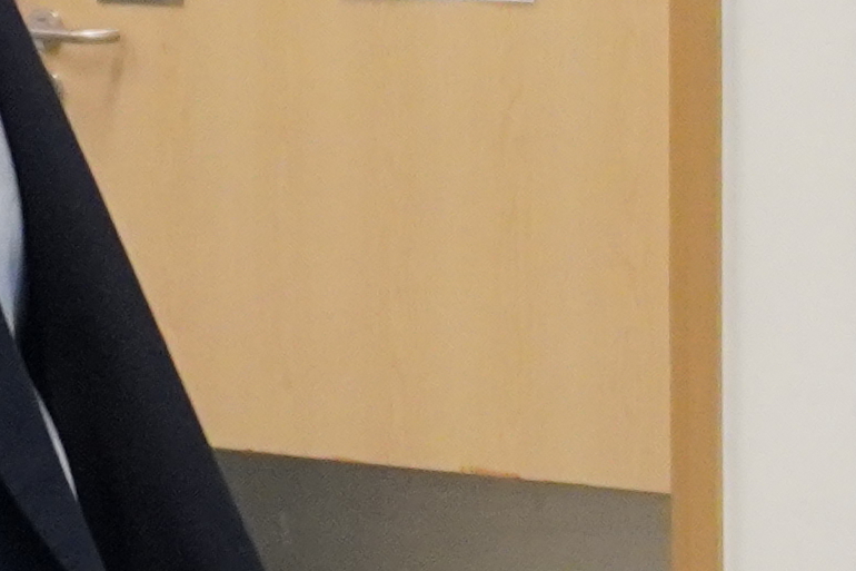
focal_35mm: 187
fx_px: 4445
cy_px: 141
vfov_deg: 7.3
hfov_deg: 10.6
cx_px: 1311
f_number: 4
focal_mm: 16
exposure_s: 1/160
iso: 1600
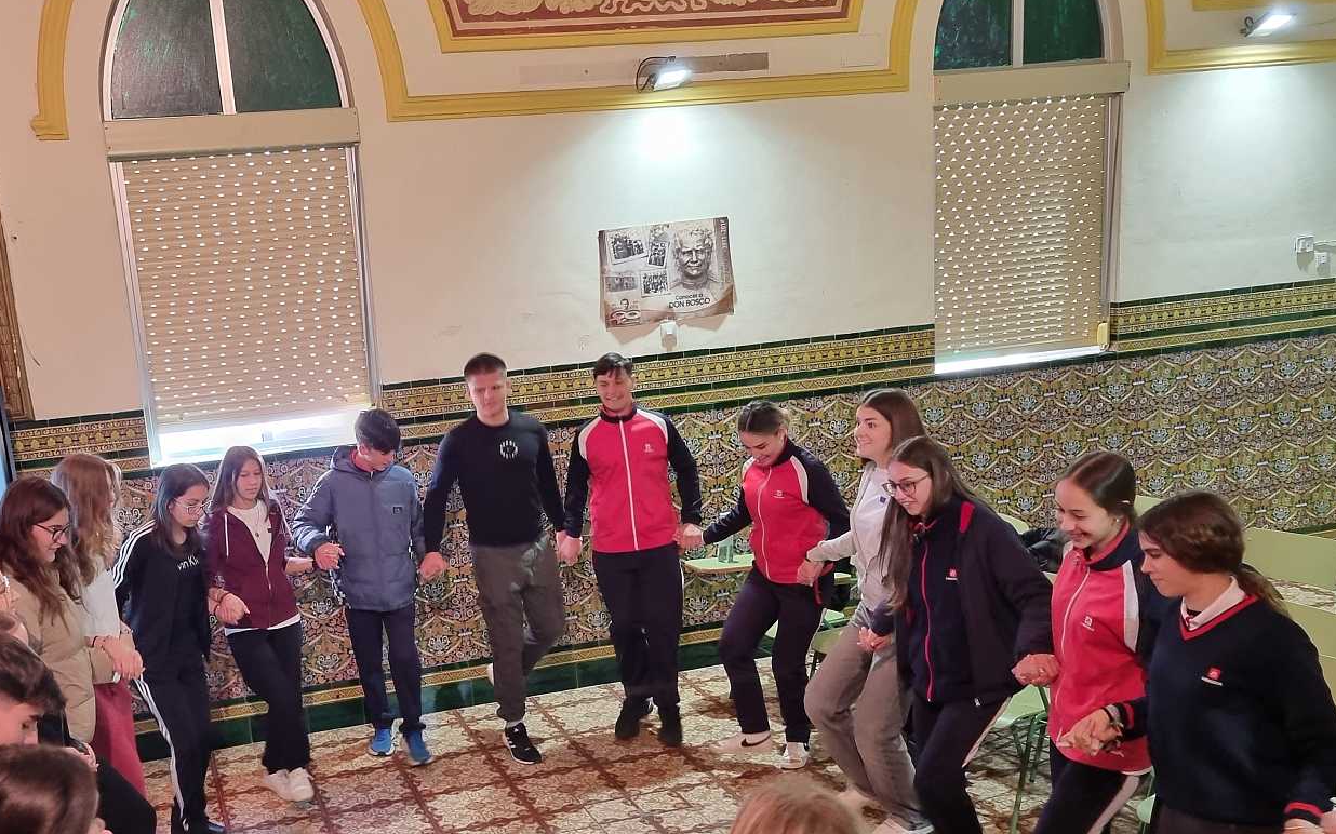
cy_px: 540
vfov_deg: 33.3
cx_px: 516
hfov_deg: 51.1
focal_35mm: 38
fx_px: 1383
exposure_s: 1/50
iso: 320
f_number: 1.8
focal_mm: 5.4
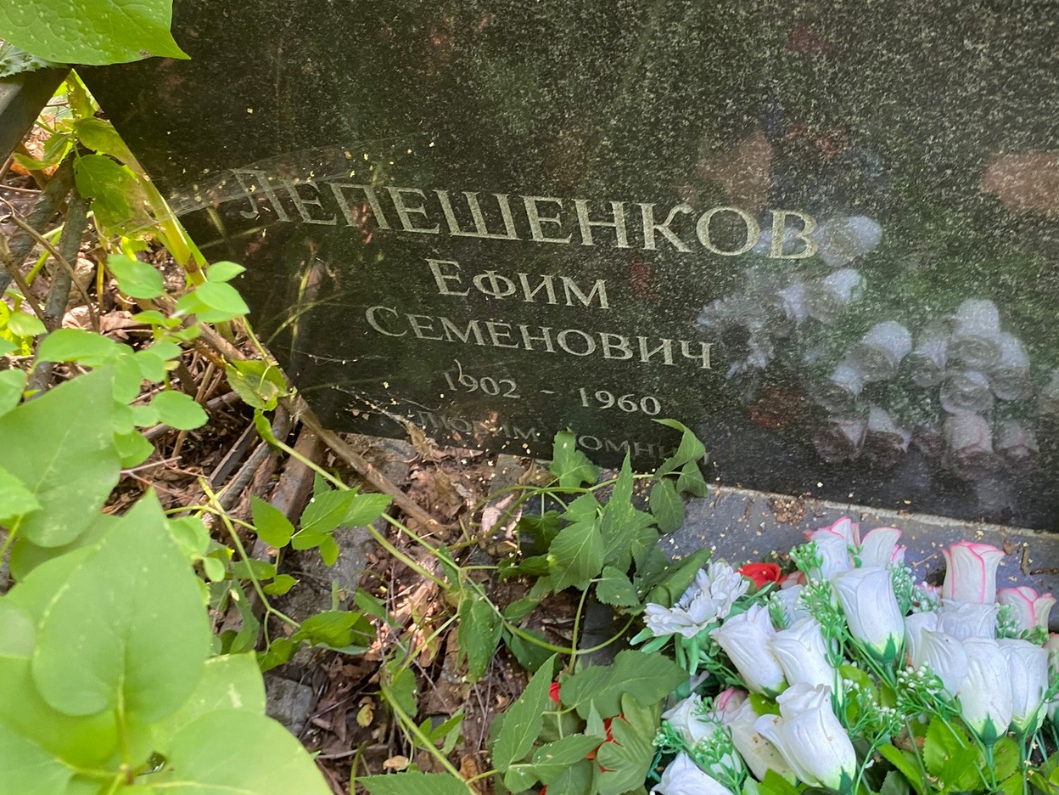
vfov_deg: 46.7
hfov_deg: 59.9
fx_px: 918
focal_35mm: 30
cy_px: 342
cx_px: 555
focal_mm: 4.25
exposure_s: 1/60
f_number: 1.8
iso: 160
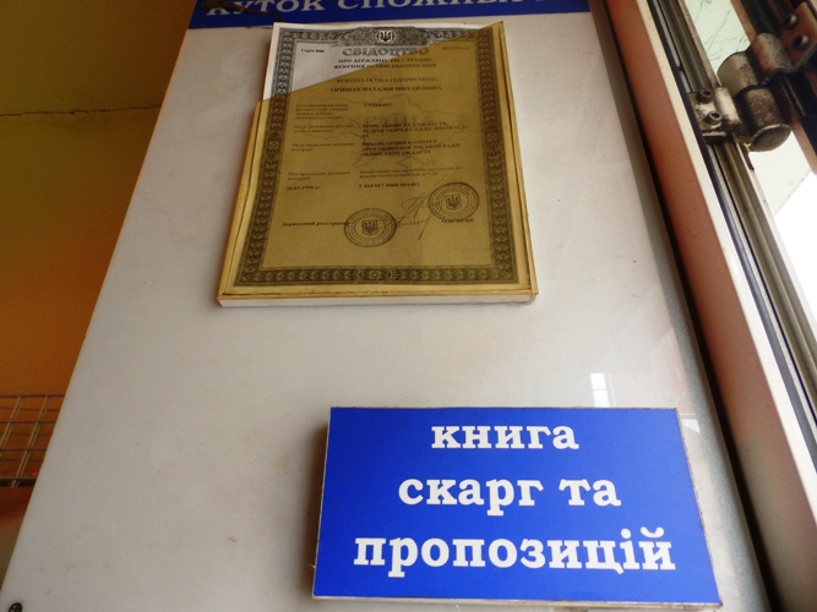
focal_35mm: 22
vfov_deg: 61.1
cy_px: 306
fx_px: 519
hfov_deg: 76.4
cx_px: 408
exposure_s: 1/30
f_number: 3.4
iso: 200
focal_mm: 4
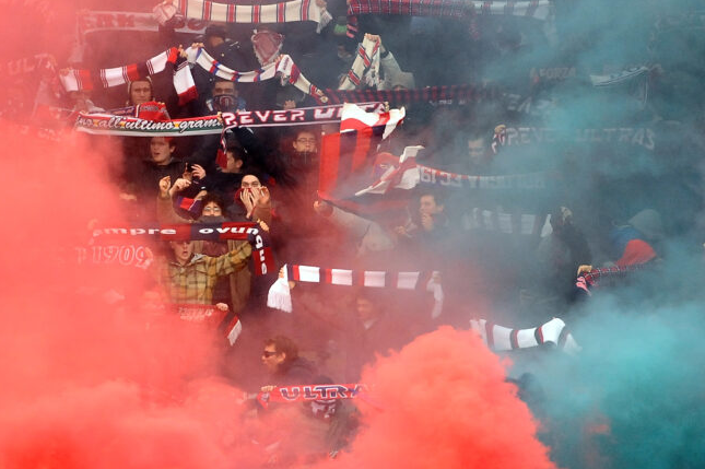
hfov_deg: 2.6
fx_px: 15537
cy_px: 186
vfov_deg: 1.7
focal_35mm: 794
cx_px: 312
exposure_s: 1/1000
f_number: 4.5
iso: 2500
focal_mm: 500
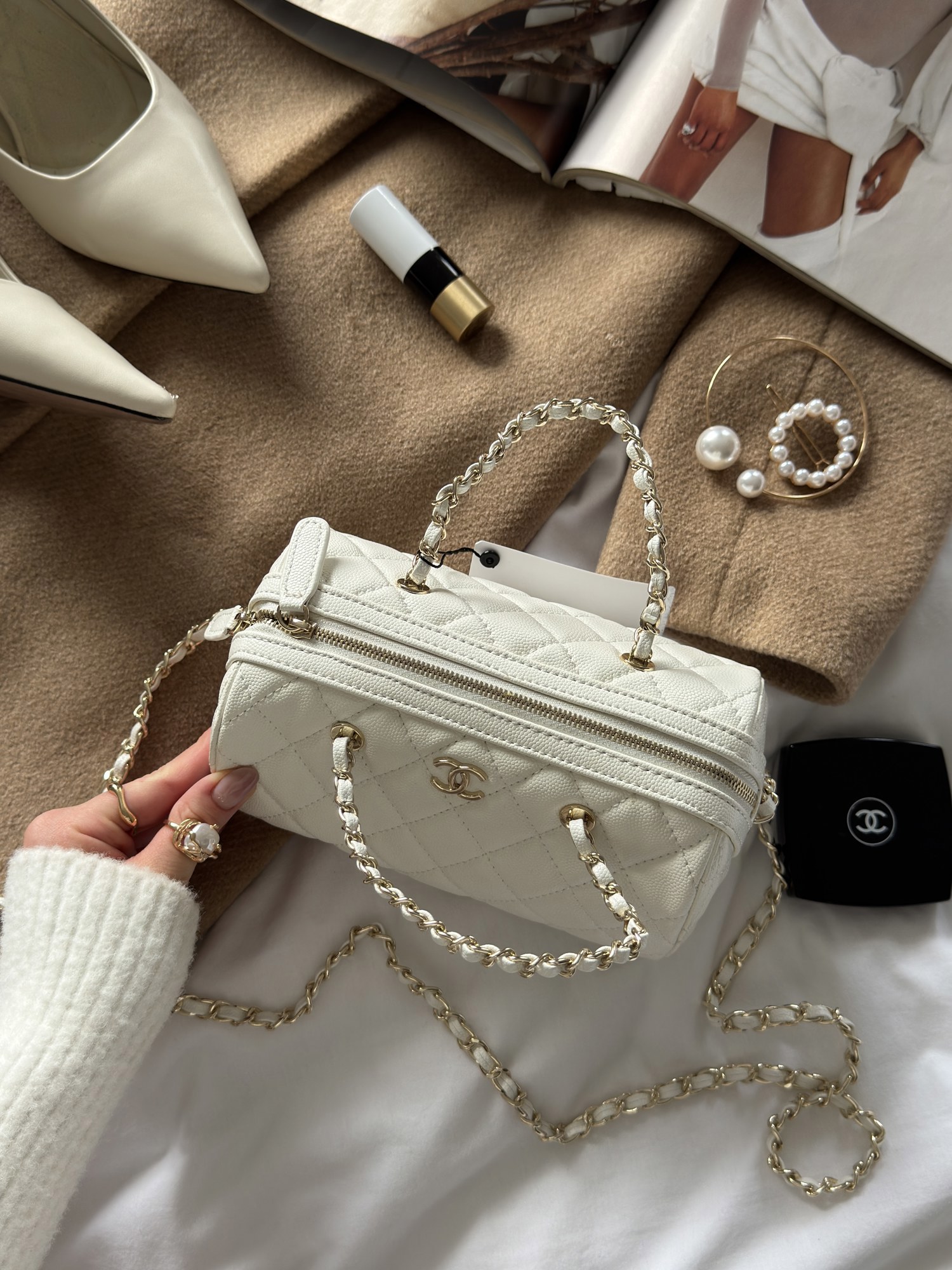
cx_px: 476
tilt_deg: -76.1
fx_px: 1283
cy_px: 635
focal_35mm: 35
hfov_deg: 40.7
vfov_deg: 52.6
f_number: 1.78
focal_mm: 6.76
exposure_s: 1/121
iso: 80
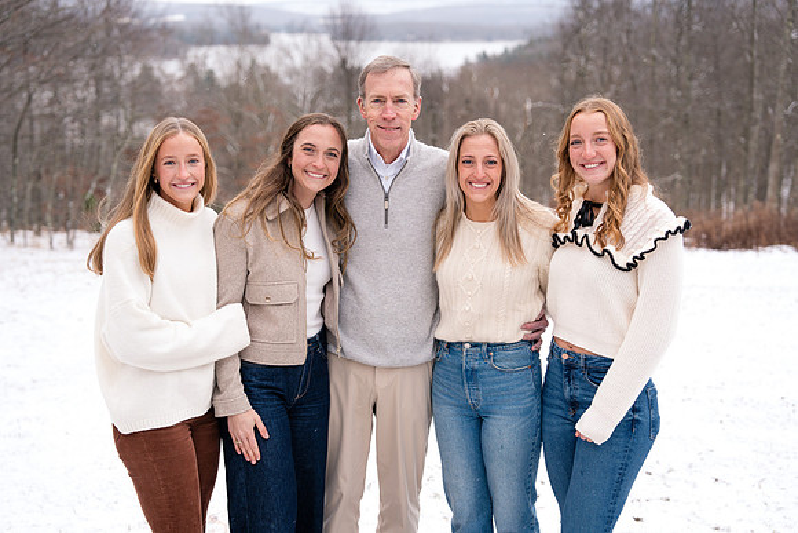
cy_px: 266
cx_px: 399
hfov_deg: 36.2
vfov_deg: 24.6
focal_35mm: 55
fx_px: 1219
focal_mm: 55
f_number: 3.2
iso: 400
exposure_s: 1/250
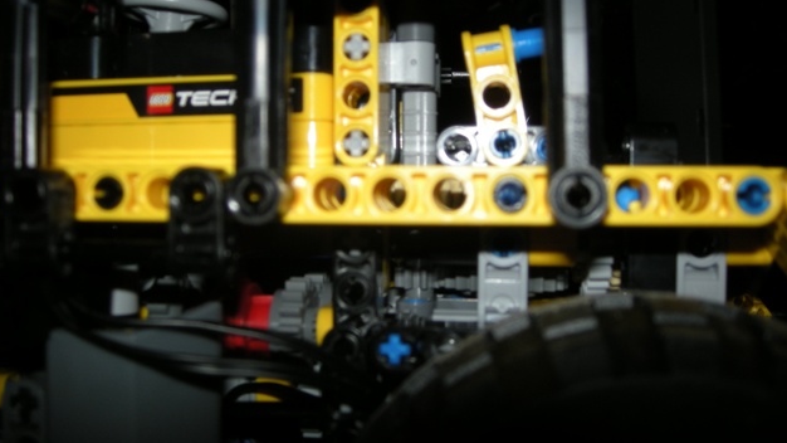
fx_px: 814
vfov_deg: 30.3
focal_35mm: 39
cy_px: 176
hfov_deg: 51.6
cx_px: 391
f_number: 5.7
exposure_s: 1/60
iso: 64
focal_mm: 5.7
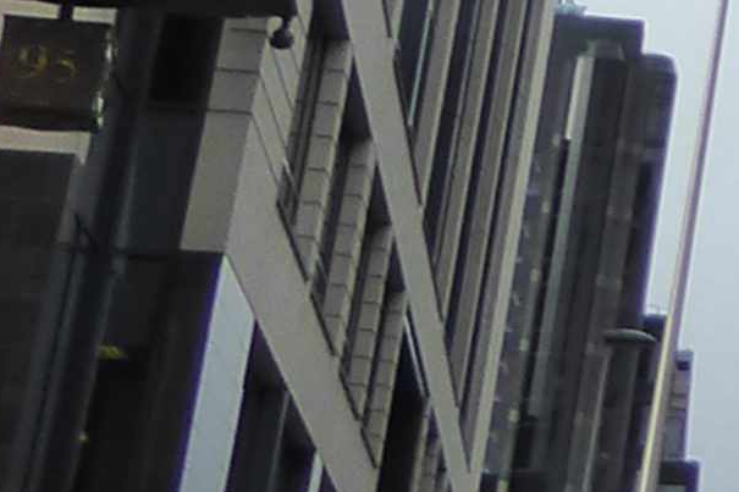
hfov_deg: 9.2
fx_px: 3530
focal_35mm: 172
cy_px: -356
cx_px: 2298
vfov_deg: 7.8
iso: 160
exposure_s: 1/500
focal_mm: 4.3
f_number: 3.3
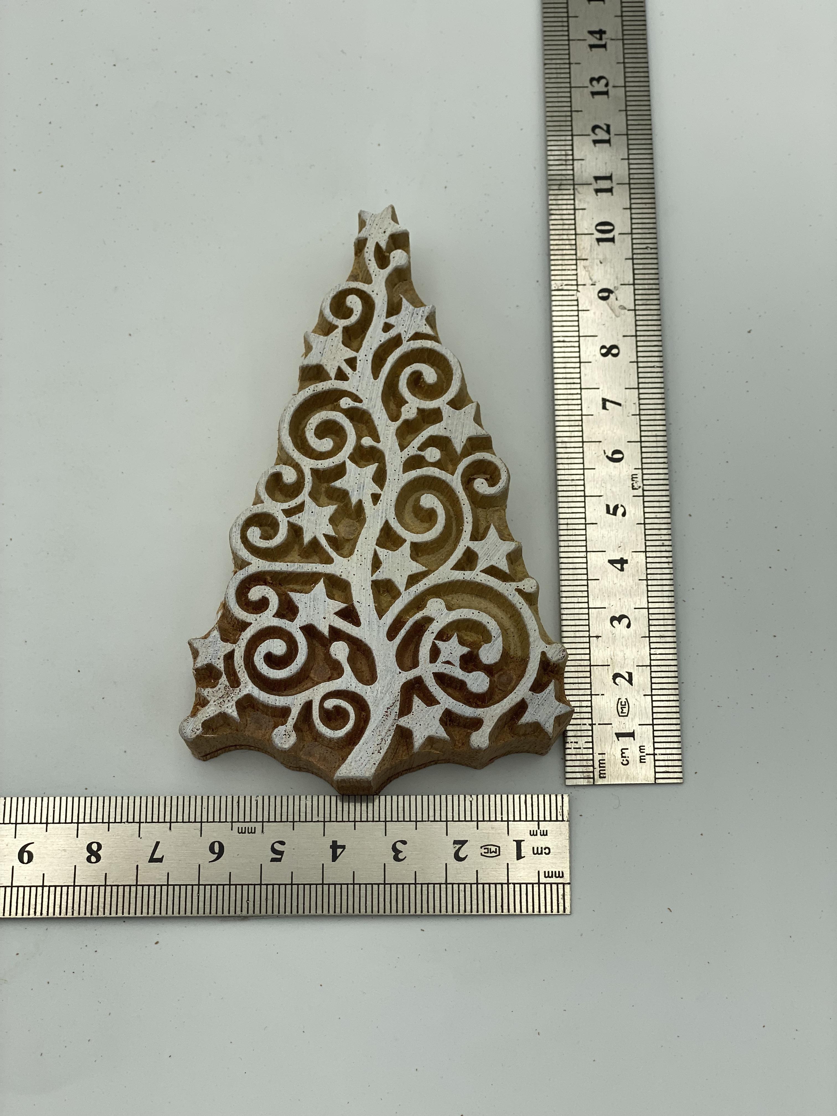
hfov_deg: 28.0
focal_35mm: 52
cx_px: 418
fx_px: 1676
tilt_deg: -72.9
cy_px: 558
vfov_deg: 36.8
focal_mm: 6
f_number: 2
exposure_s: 1/826
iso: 20
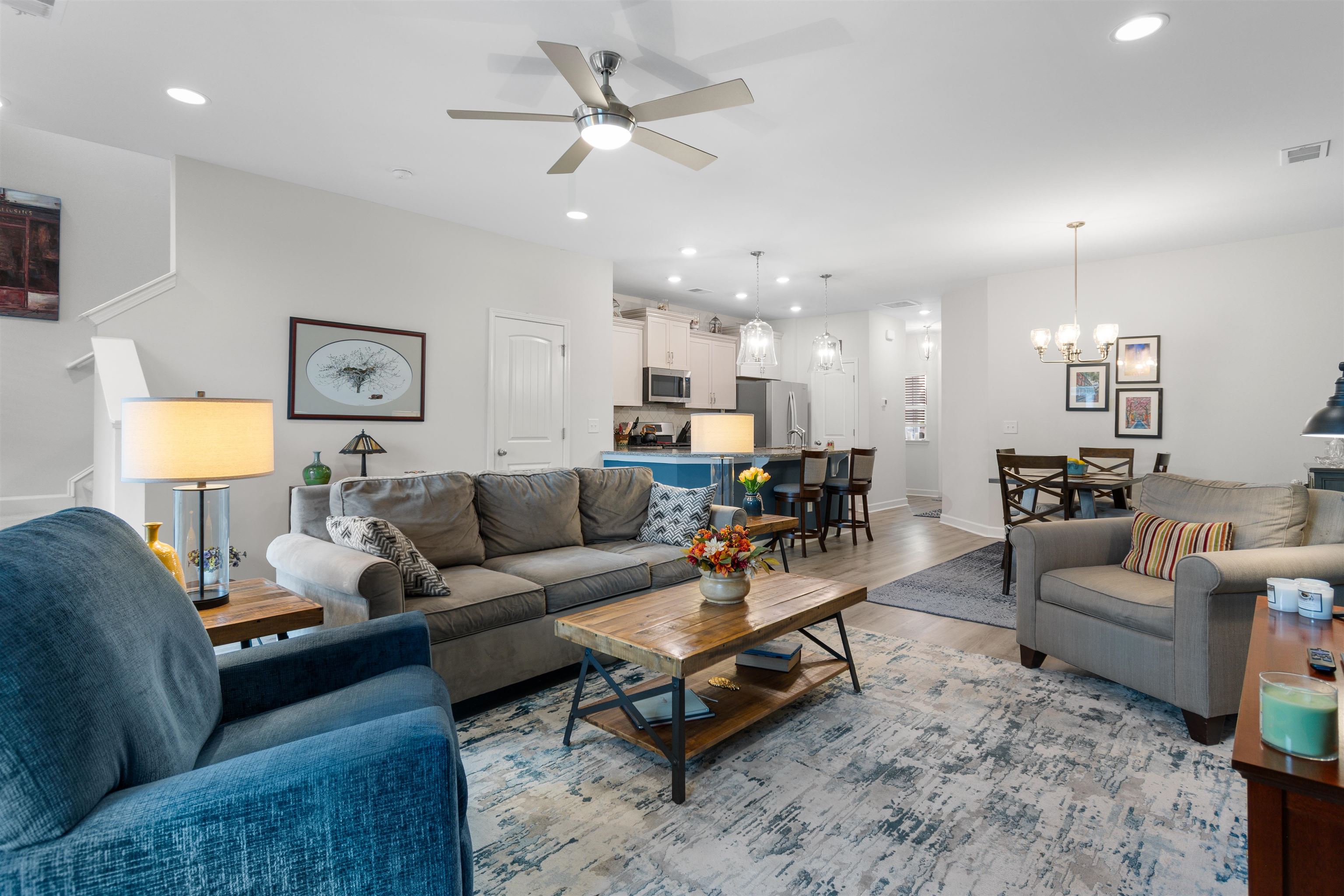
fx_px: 635
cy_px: 448
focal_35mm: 17
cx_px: 672
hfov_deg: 93.3
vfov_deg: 70.4
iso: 100
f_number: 4.8
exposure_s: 1/5
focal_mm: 11.5
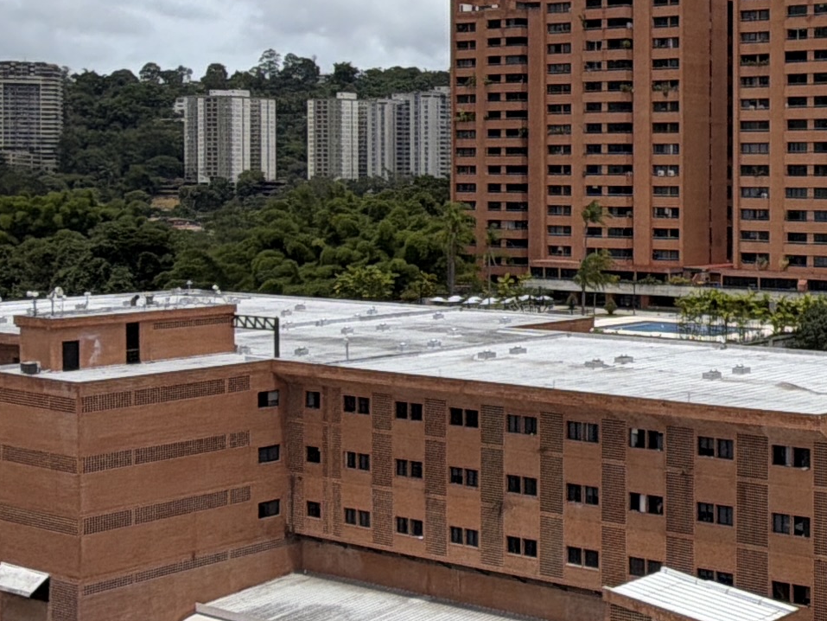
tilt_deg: -1.5
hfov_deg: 27.2
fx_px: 1410
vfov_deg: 24.7
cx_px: 1086
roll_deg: +0.4
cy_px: 191
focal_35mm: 59
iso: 20
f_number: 2.2
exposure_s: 1/1534
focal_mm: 2.22
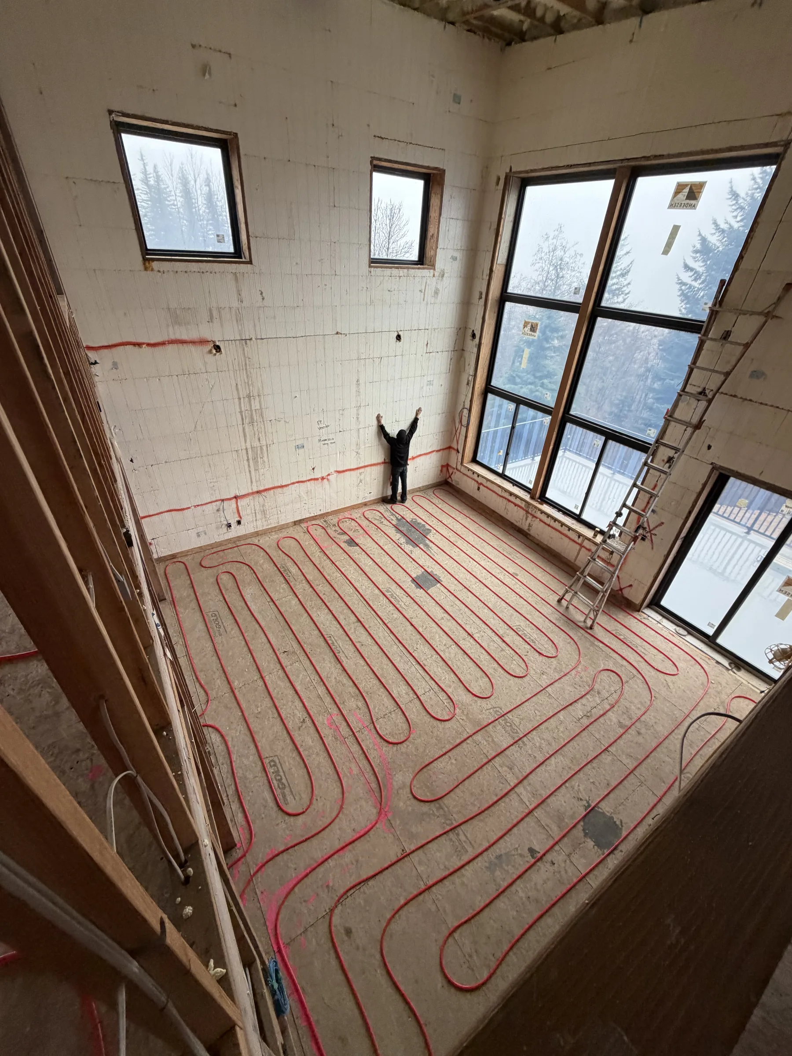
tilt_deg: -33.8
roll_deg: -4.6
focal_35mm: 14
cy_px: 528
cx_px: 396
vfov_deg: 102.1
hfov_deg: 85.7
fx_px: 427
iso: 250
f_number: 2.2
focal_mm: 2.22
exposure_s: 1/121
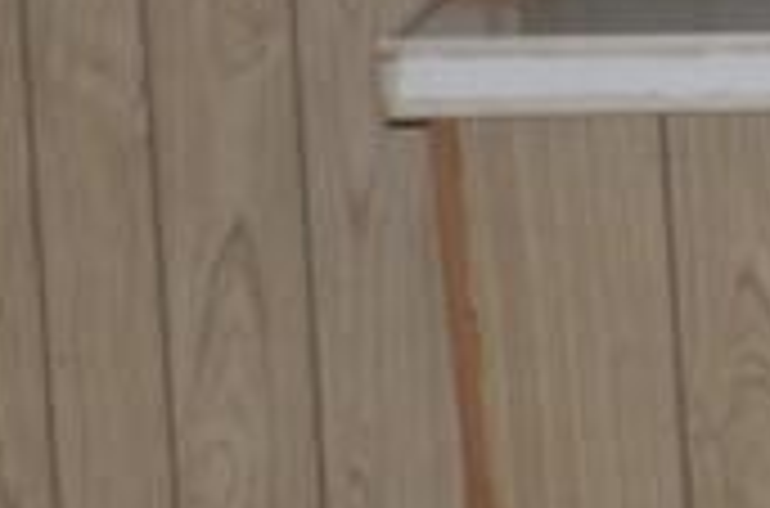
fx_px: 3903
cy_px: -99
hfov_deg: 10.1
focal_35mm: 183
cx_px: 1747
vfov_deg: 7.4
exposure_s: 1/60
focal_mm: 18
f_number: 3.5
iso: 200
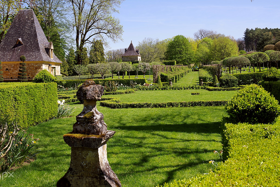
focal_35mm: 41
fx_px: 319
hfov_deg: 47.4
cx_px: 141
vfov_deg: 32.6
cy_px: 84
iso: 100
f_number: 10
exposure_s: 1/80
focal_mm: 31
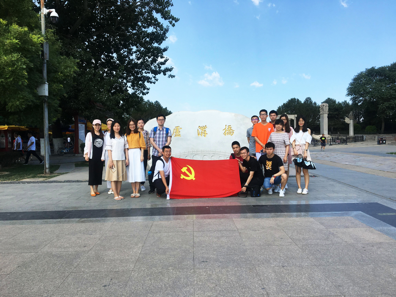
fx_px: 332
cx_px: 198
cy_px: 148
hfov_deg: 61.7
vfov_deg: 48.2
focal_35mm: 29
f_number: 2.2
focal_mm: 4.15
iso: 25
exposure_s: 1/1637
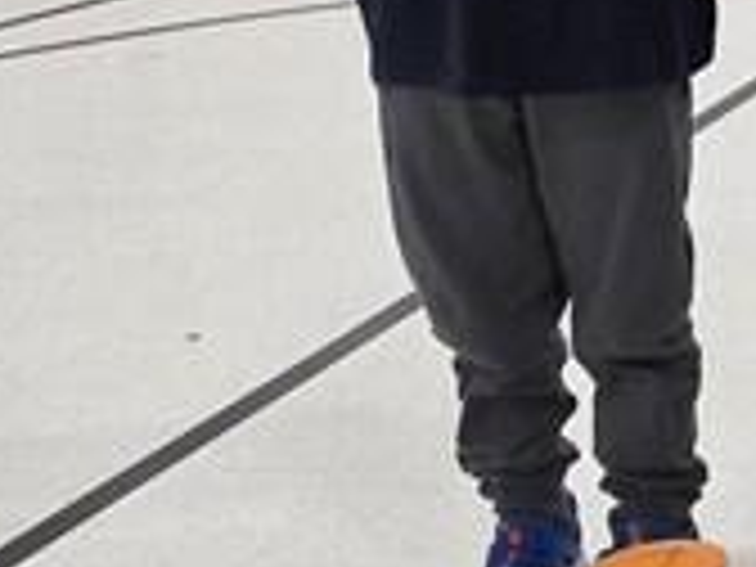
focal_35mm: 140
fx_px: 3058
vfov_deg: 10.2
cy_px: -284
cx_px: 1804
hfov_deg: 11.6
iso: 200
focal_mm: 6.3
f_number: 1.7
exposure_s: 1/120
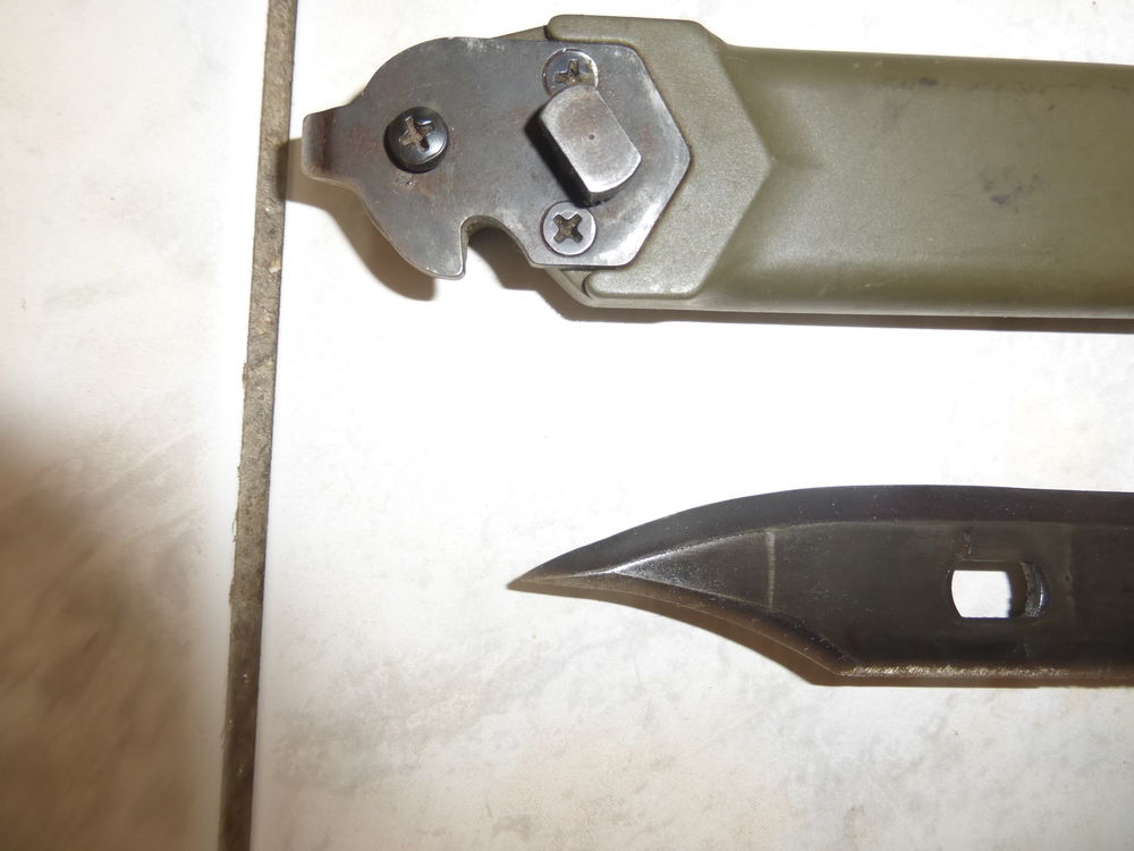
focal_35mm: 24
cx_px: 567
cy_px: 426
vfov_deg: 56.8
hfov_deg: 71.6
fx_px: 786
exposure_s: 1/4
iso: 100
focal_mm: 4.3
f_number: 3.3
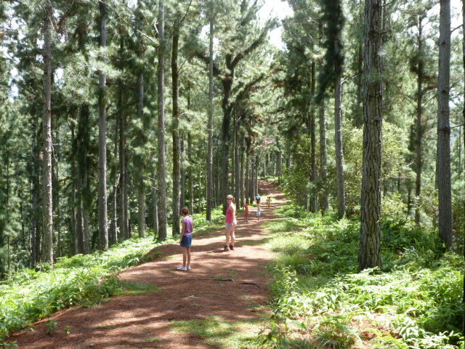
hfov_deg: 49.0
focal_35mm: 38
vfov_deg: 37.7
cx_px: 232
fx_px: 510
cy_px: 174
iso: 100
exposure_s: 1/80
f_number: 3.8
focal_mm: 6.8
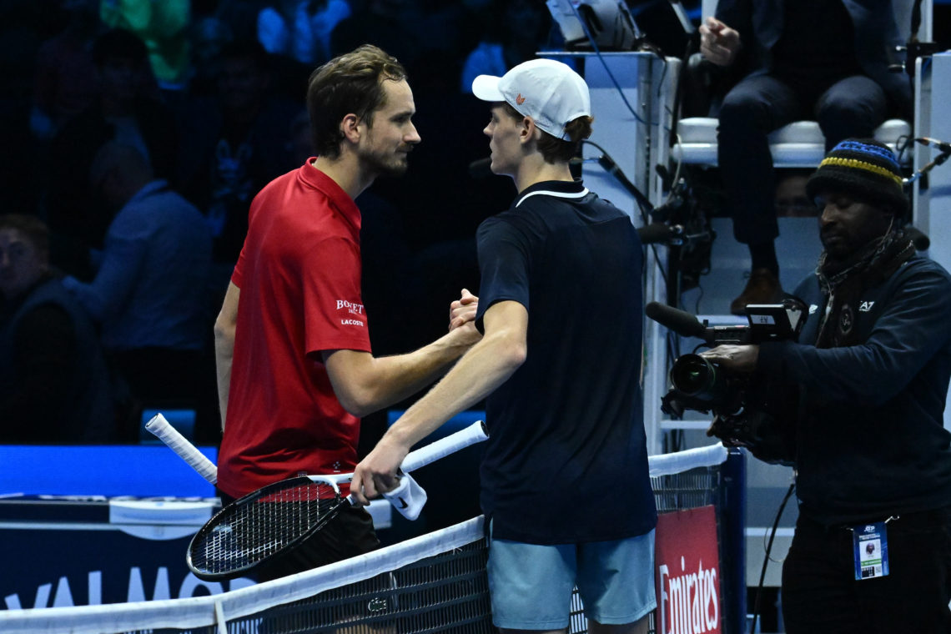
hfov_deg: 11.4
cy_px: 317
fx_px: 4755
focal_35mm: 180
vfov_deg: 7.6
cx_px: 476
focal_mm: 180
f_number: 6.3
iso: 6400
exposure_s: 1/1000
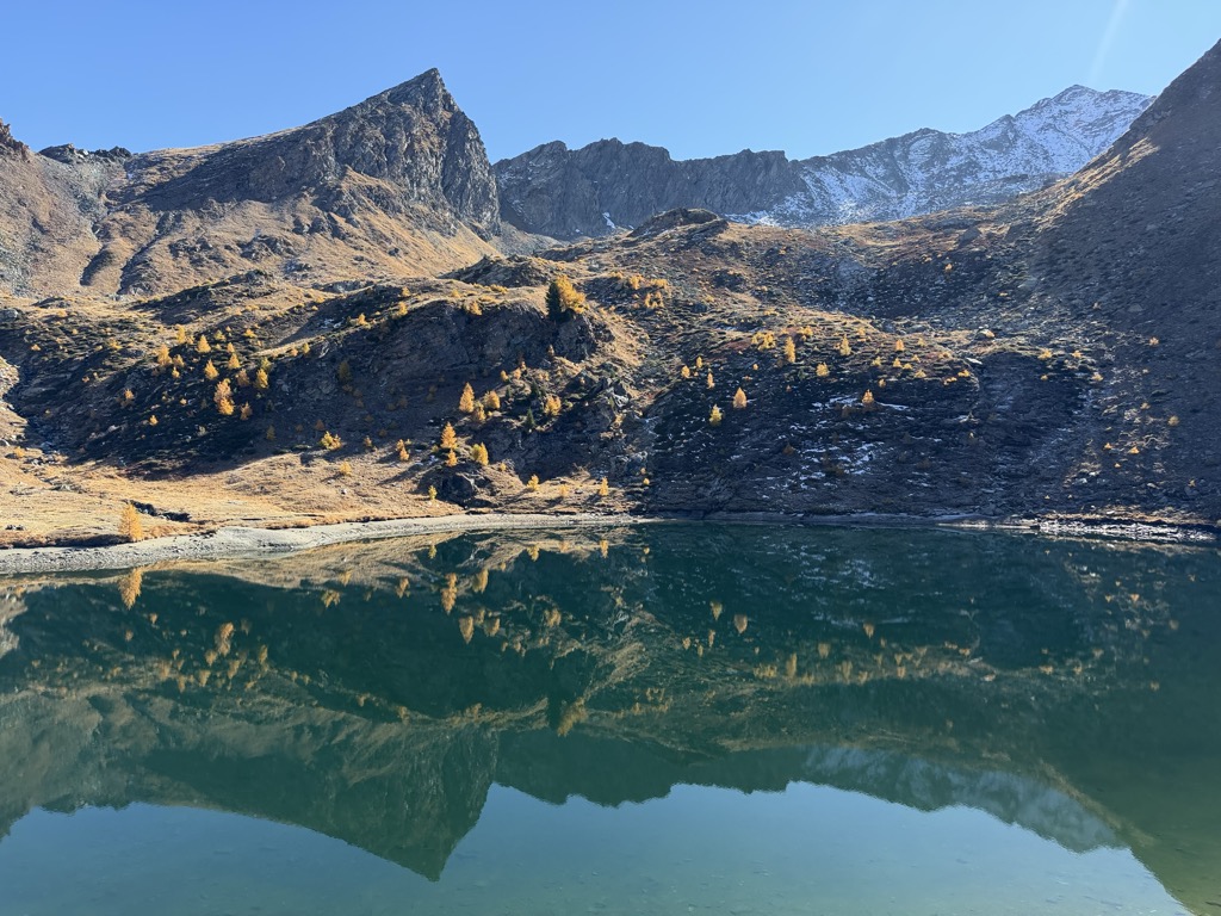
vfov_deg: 56.8
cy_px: 458
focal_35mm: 24
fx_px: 847
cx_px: 610
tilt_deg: +0.4
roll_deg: +0.1
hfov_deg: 71.6
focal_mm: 6.76
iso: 100
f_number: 1.78
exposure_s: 1/1770
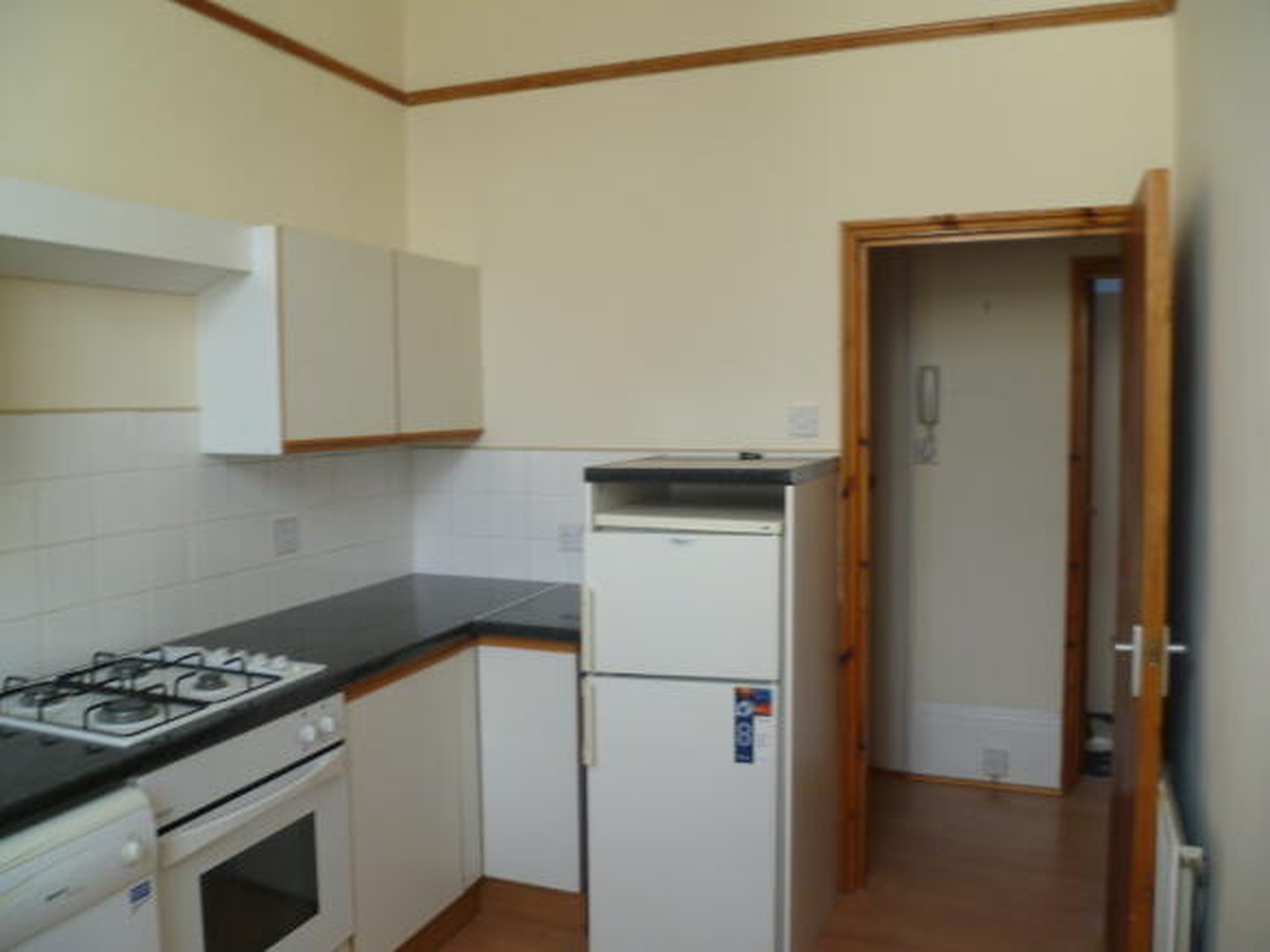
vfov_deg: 49.7
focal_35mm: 28
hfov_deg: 63.5
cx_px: 635
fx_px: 1027
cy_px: 476
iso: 80
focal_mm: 5
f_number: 2.8
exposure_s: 1/60
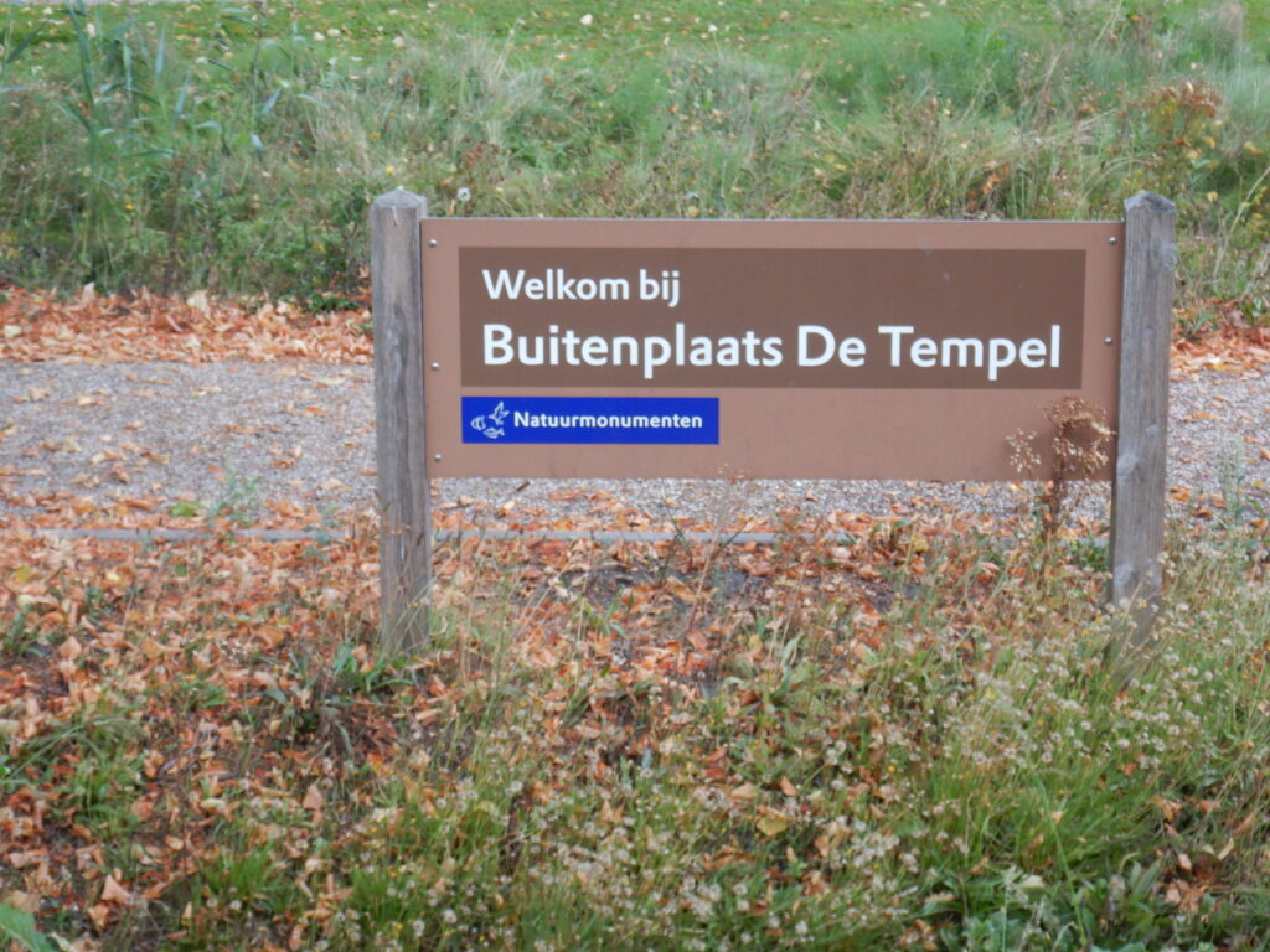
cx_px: 635
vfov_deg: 16.1
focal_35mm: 92
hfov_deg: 21.3
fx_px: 3375
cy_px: 476
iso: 220
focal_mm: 16.6
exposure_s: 1/60
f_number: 4.7
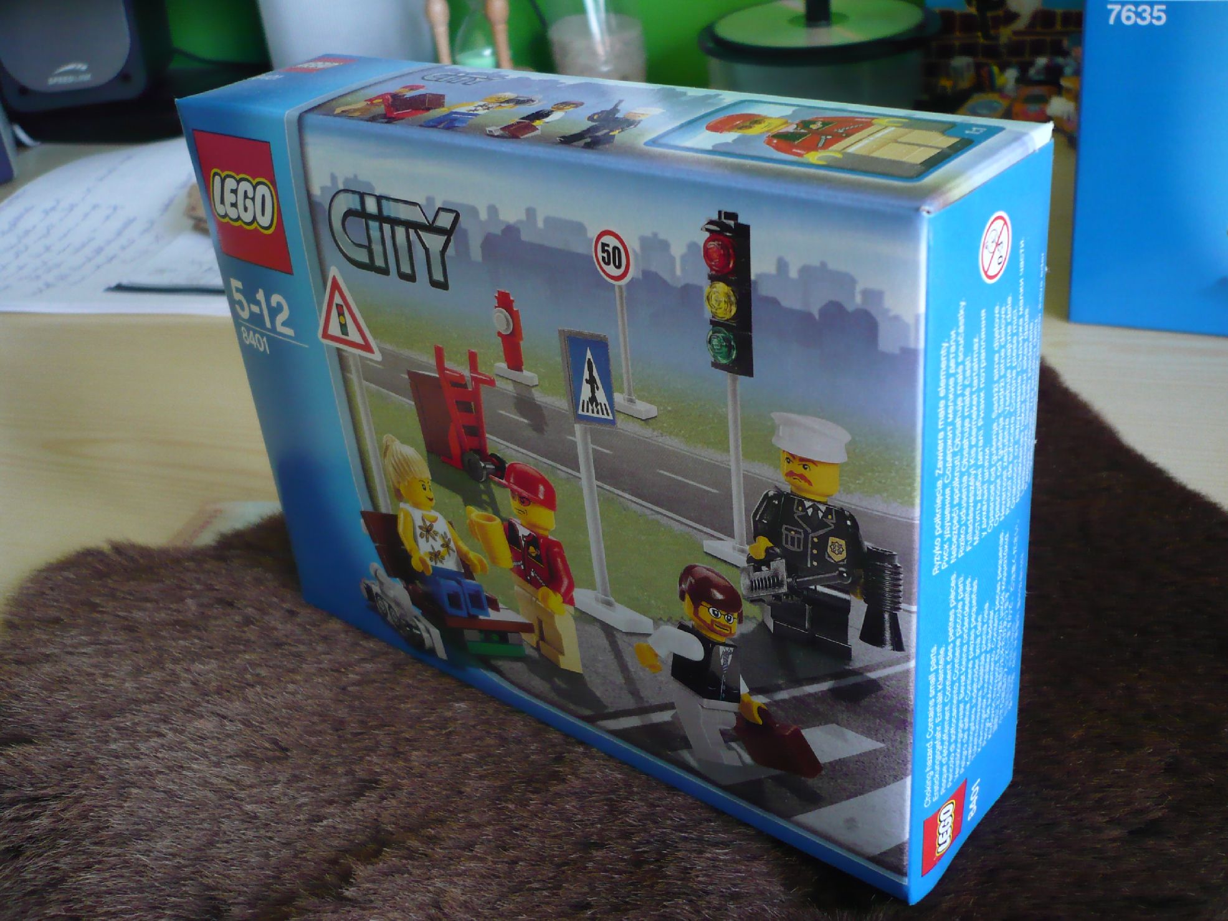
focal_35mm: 35
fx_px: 1242
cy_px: 460
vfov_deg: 40.7
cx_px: 614
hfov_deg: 52.6
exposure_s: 1/80
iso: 200
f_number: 2.8
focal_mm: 5.8
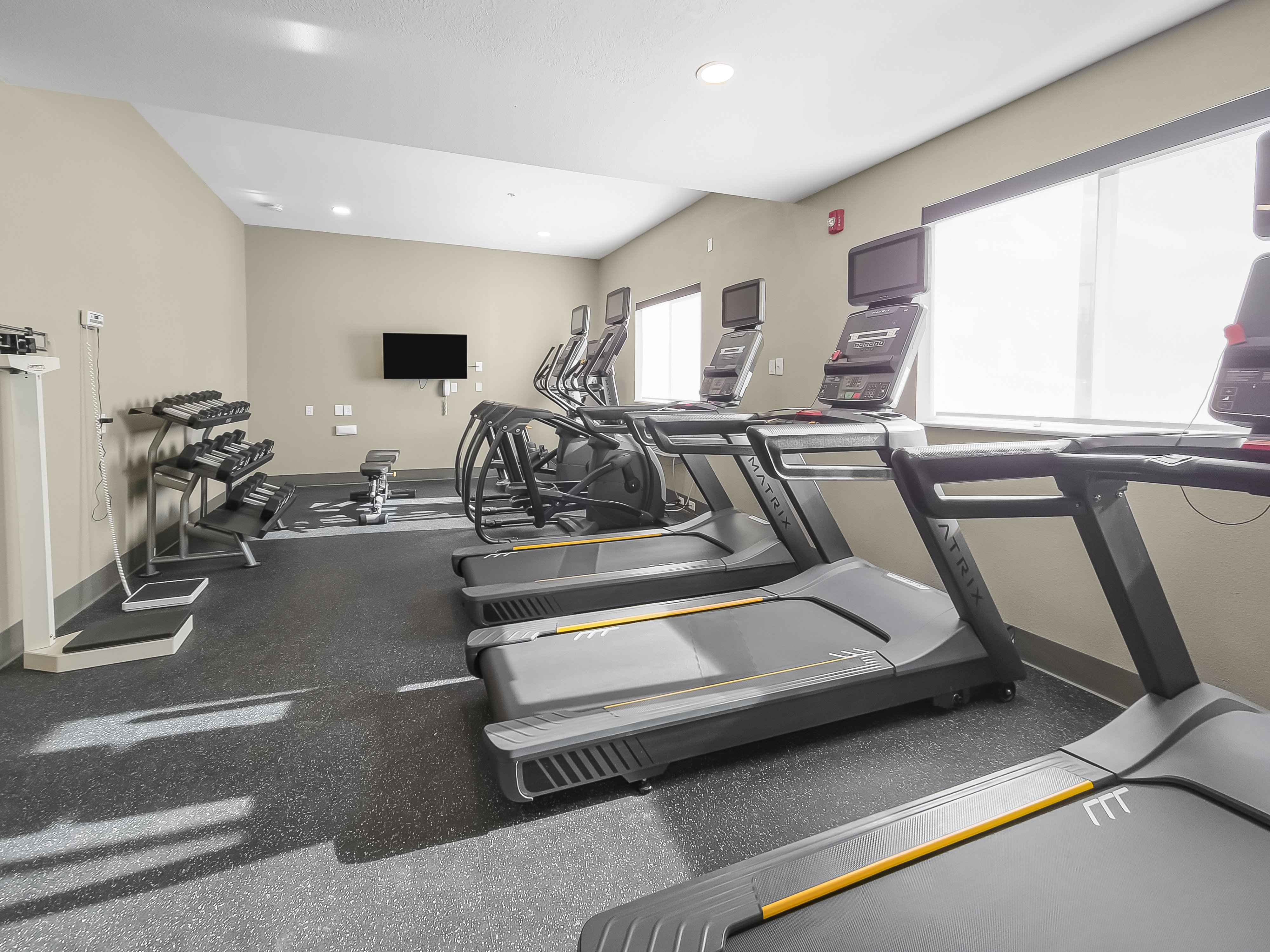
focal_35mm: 13
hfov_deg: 106.2
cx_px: 635
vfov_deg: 89.9
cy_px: 476
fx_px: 477
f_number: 2.2
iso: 100
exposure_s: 1/50
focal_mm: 2.2
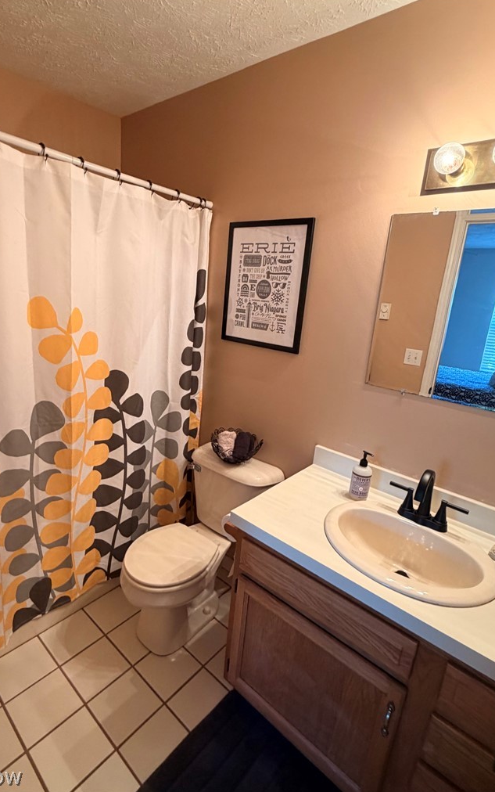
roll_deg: -9.6
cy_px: 394
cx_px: 214
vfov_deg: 101.4
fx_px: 324
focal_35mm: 15
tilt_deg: -15.4
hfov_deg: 74.5
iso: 250
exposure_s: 1/60
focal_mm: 2.22
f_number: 2.2
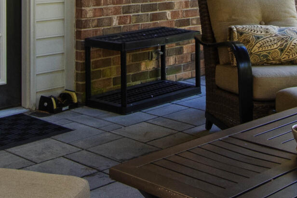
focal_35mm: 73
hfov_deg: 27.7
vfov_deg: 17.6
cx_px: 172
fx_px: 602
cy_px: -54
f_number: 8
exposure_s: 1/25
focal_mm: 10
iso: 100
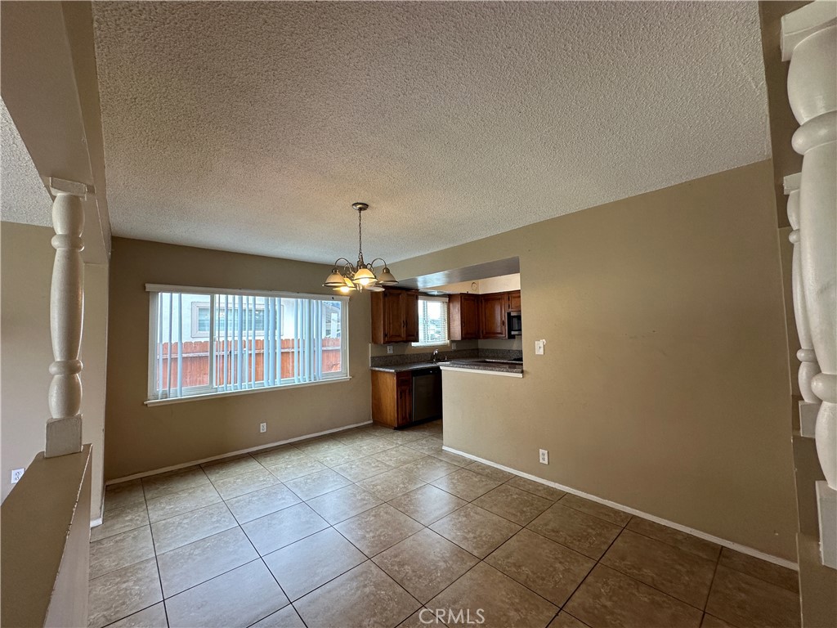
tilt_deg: +2.8
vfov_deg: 85.7
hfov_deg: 102.1
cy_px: 314
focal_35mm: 14
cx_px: 418
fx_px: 339
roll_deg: +1.5
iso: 125
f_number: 2.2
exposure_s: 1/120
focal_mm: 2.22
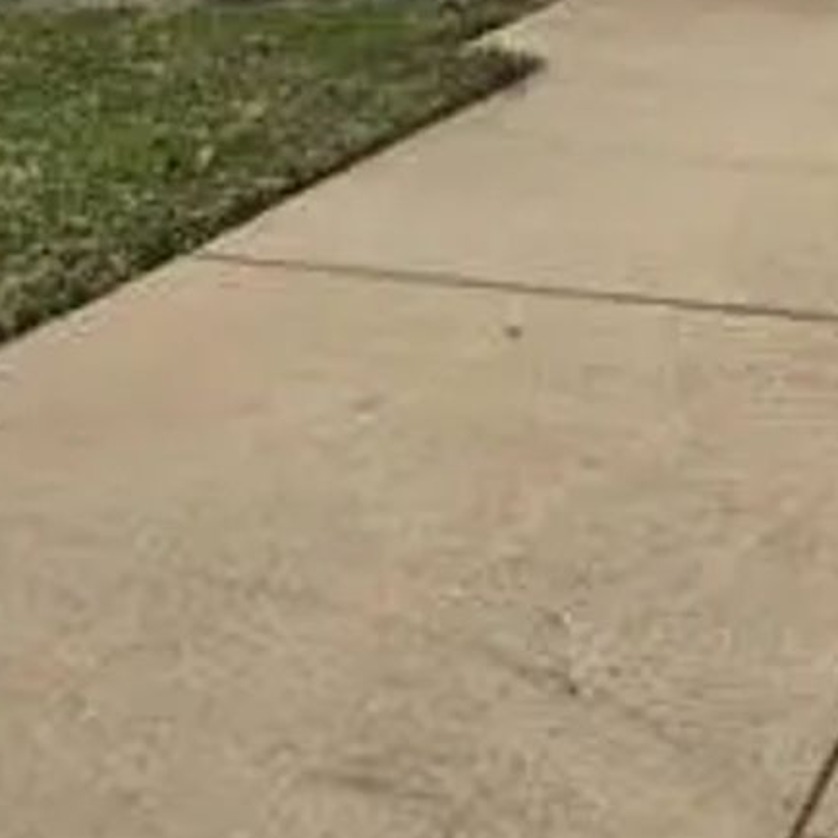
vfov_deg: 23.1
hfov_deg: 25.7
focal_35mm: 64
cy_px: -318
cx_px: 811
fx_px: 1753
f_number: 1.8
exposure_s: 1/1000
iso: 25
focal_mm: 5.4
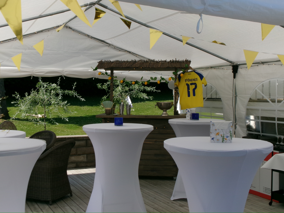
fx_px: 435
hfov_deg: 36.2
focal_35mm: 53
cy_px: 106
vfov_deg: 27.5
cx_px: 142
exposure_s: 1/100
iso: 100
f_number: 13.1
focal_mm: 9.5
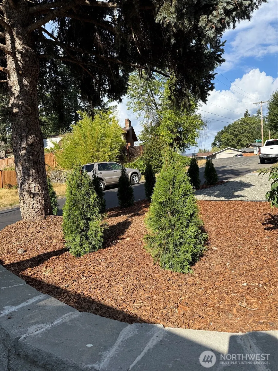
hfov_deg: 56.8
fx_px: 257
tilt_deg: +0.0
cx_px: 139
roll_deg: +3.2
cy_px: 186
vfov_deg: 71.6
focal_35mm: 24
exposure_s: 1/3279
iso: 100
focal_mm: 6.76
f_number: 1.78
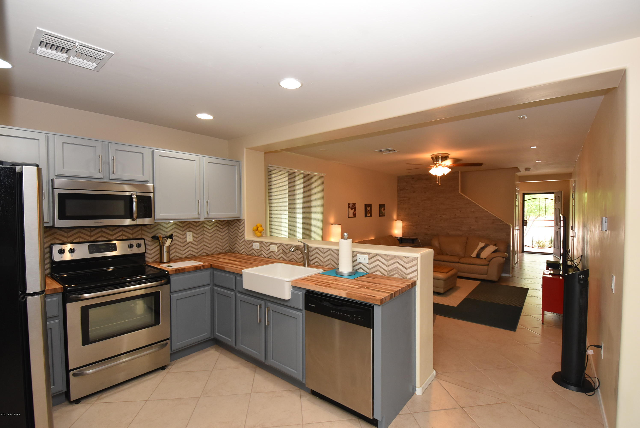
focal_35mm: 15
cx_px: 320
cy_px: 214
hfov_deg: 100.3
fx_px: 267
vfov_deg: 77.4
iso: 800
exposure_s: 1/80
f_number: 4.5
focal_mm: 10
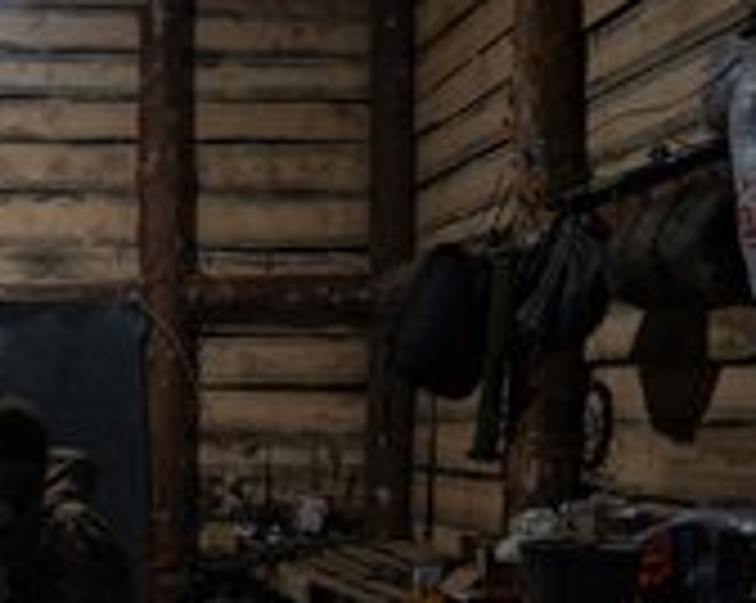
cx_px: -140
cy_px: 448
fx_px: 1252
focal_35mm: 56
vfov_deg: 26.8
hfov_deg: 29.2
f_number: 3.2
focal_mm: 25
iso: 2000
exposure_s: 1/50
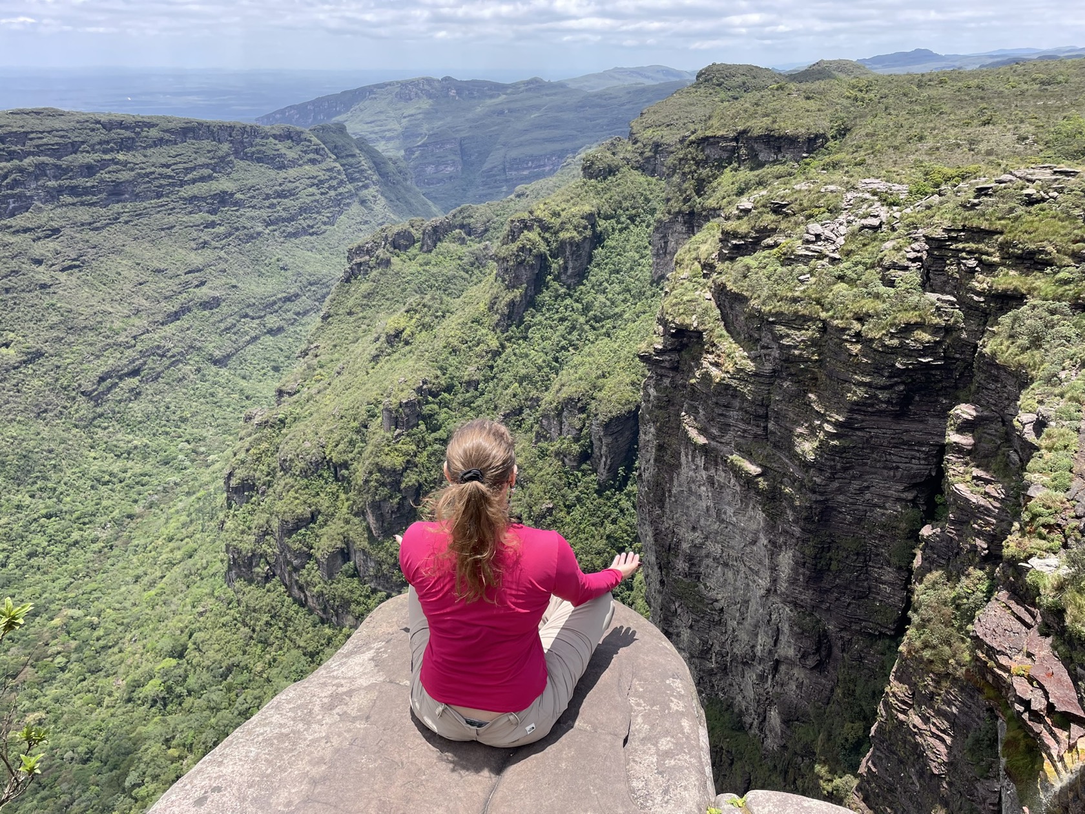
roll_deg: +0.2
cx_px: 542
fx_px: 815
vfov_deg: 53.1
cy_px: 407
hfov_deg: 67.3
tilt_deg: -24.2
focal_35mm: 26
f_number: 1.6
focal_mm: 4.2
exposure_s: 1/1511
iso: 32
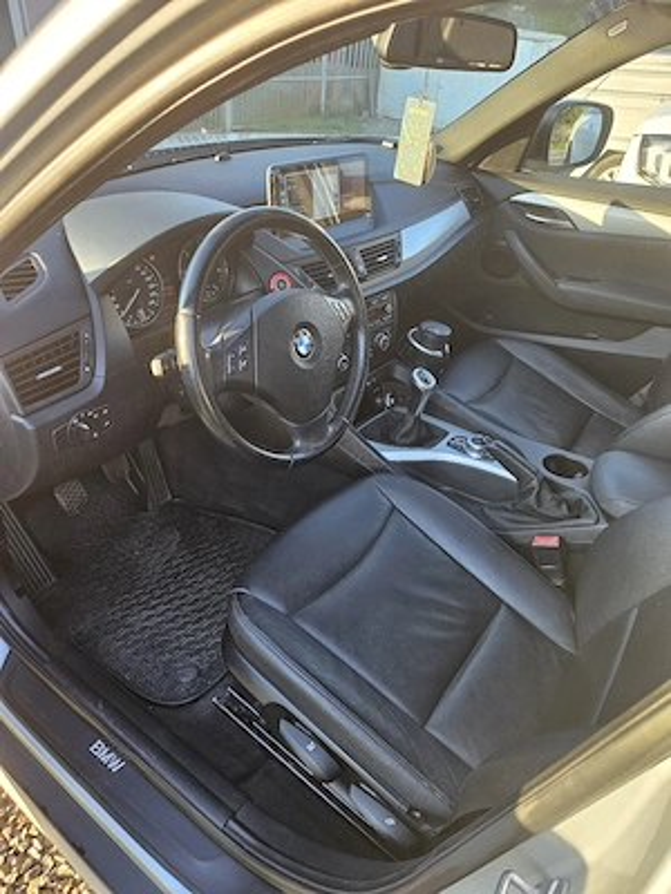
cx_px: 336
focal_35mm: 23
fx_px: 594
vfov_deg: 73.9
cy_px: 447
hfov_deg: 58.9
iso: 125
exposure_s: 1/192
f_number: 1.8
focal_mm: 5.4
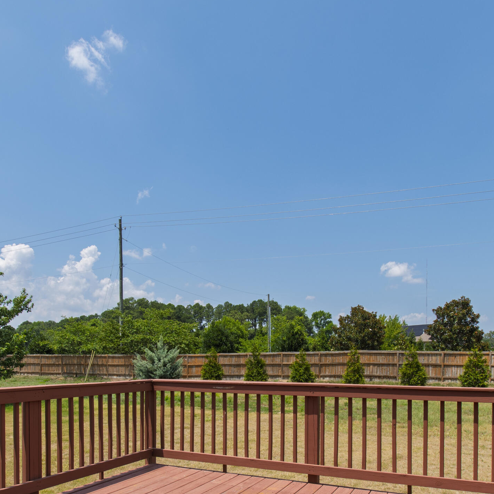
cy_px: 339
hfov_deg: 59.0
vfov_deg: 57.4
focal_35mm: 27
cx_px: 224
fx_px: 436
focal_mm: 10
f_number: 8
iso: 100
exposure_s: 1/320
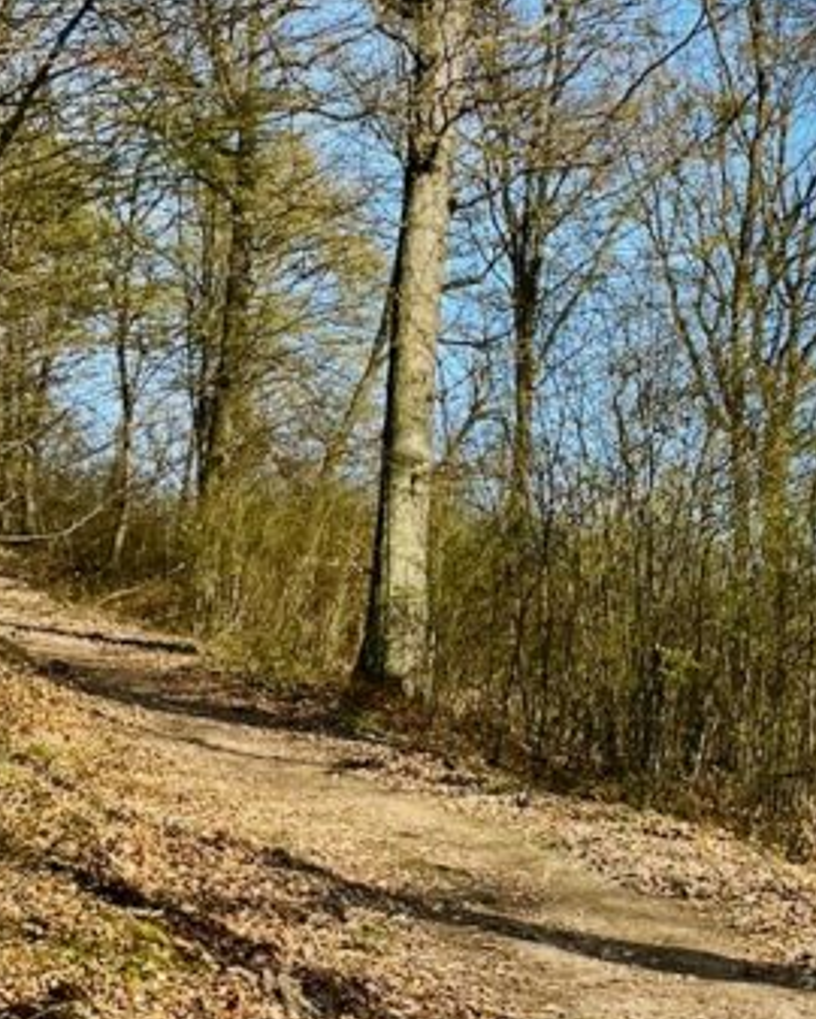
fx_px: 2322
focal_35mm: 77
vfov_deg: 24.6
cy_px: 671
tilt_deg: +11.6
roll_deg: -1.3
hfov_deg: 19.7
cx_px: 677
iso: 50
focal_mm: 5.1
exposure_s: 1/1389
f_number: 1.6
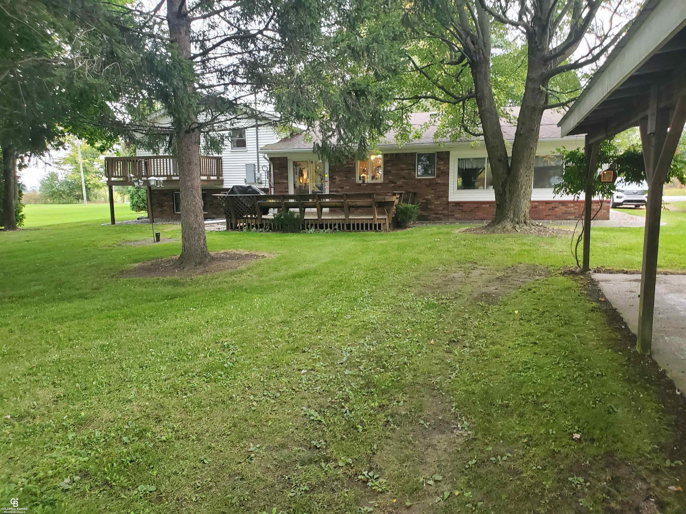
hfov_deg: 67.3
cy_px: 257
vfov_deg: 53.1
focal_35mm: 26
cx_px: 343
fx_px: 515
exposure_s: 1/40
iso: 320
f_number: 2.4
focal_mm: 4.3
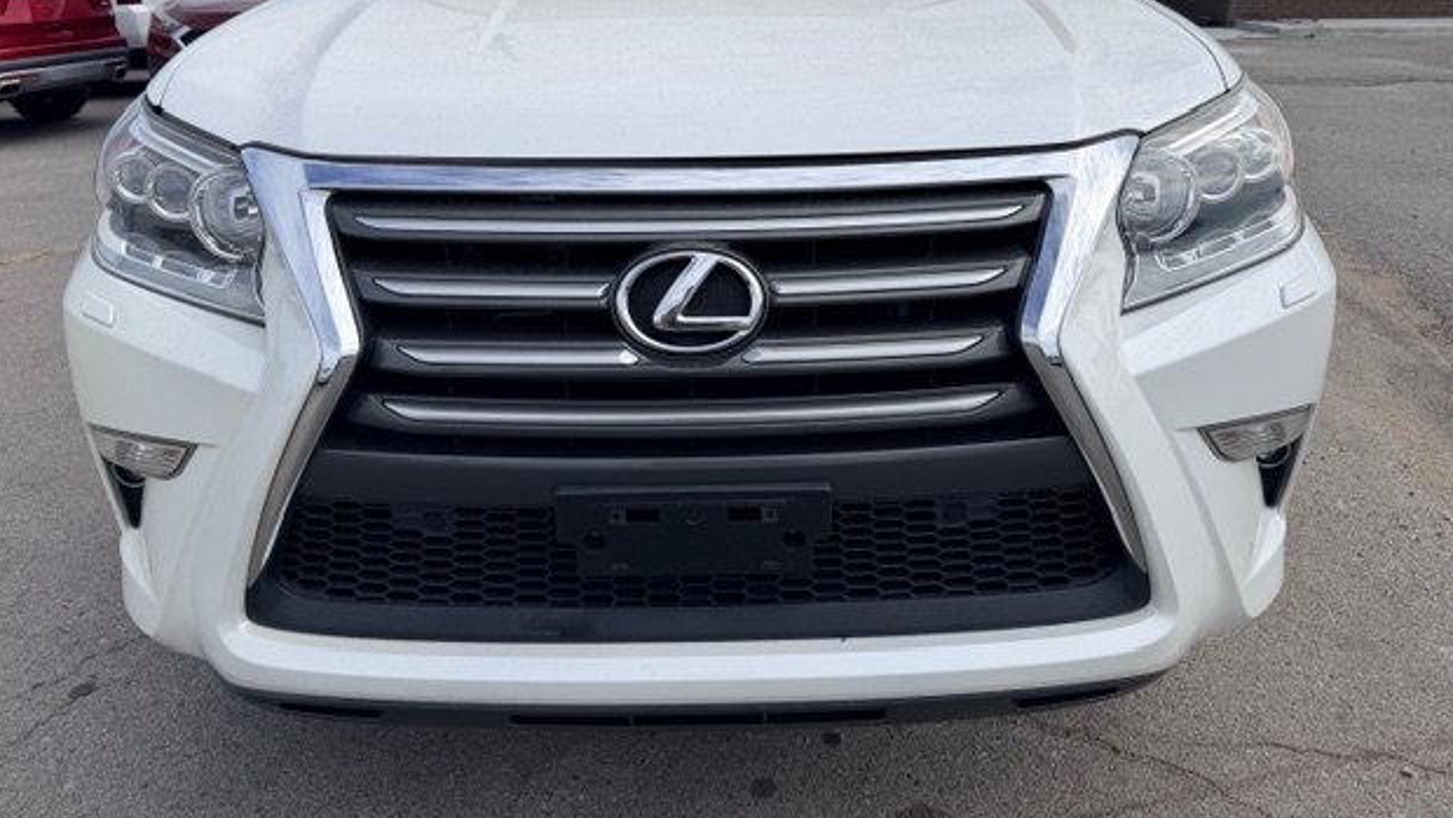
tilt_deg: -17.7
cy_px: 279
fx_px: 1040
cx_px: 708
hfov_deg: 69.8
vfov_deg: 42.4
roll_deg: +1.0
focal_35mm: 27
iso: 80
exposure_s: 1/6173
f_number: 1.78
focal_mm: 6.76
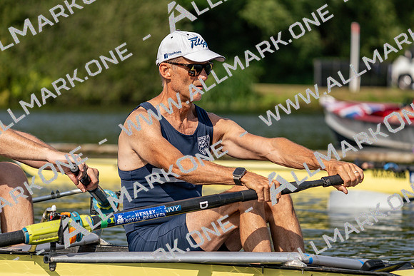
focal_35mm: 241
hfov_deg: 8.5
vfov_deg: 5.7
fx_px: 2772
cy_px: 138
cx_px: 207
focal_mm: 241
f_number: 5.6
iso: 200
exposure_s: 1/1600
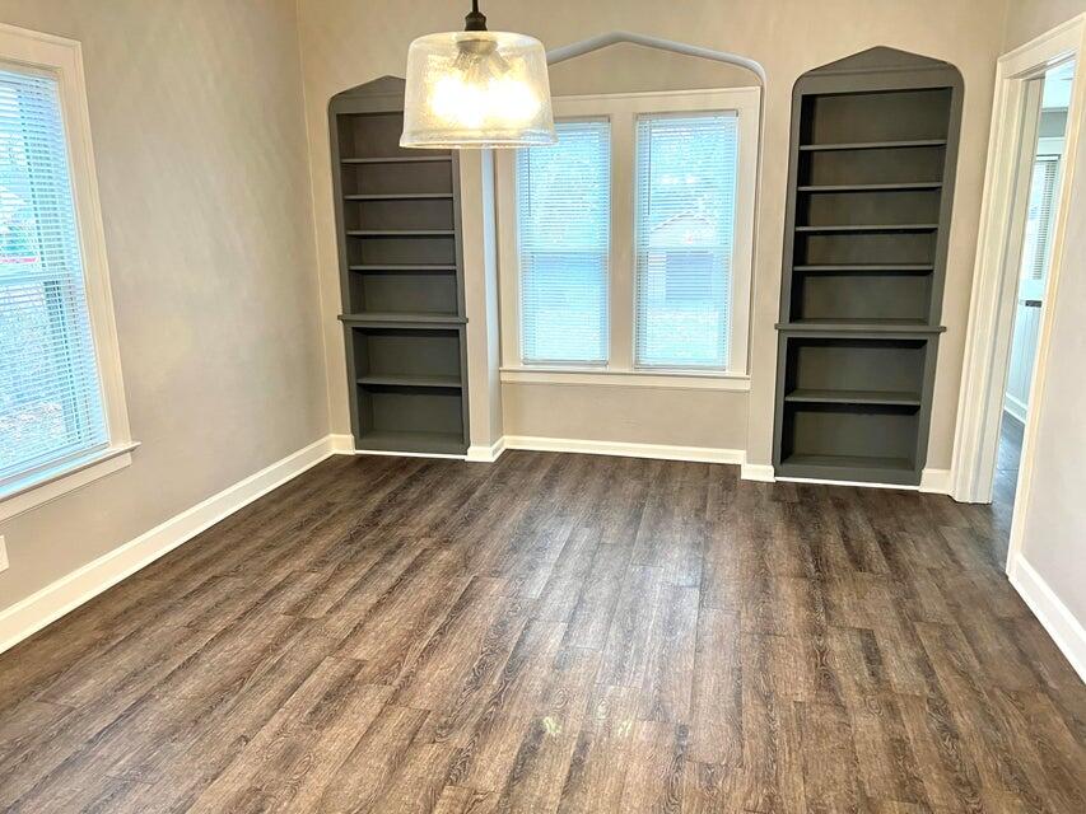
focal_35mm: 26
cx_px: 543
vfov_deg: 53.1
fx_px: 816
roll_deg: +1.8
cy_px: 407
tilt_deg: -13.0
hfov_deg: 67.3
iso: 100
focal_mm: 5.7
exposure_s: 1/60
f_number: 1.5
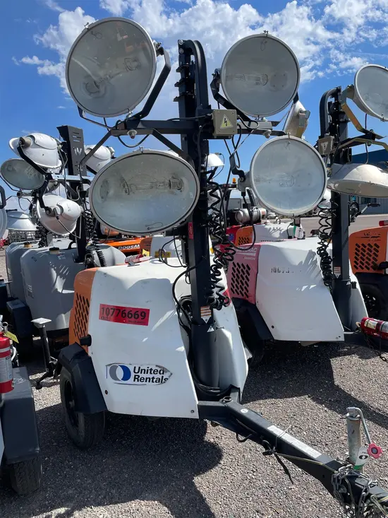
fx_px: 388
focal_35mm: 26
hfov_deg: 53.1
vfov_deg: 67.3
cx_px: 194
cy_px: 259
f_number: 1.6
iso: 32
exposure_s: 1/3040
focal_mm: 4.2
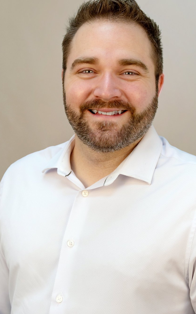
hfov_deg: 19.7
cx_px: 109
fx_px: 564
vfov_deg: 31.1
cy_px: 159
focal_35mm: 66
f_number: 2.8
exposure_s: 1/500
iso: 500
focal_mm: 48
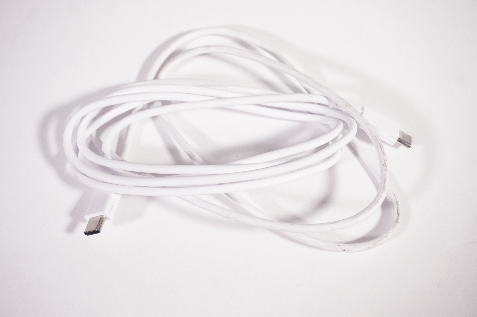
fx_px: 635
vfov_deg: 28.0
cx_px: 238
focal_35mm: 48
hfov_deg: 41.1
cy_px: 158
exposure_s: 1/250
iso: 1600
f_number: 5.6
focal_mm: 32
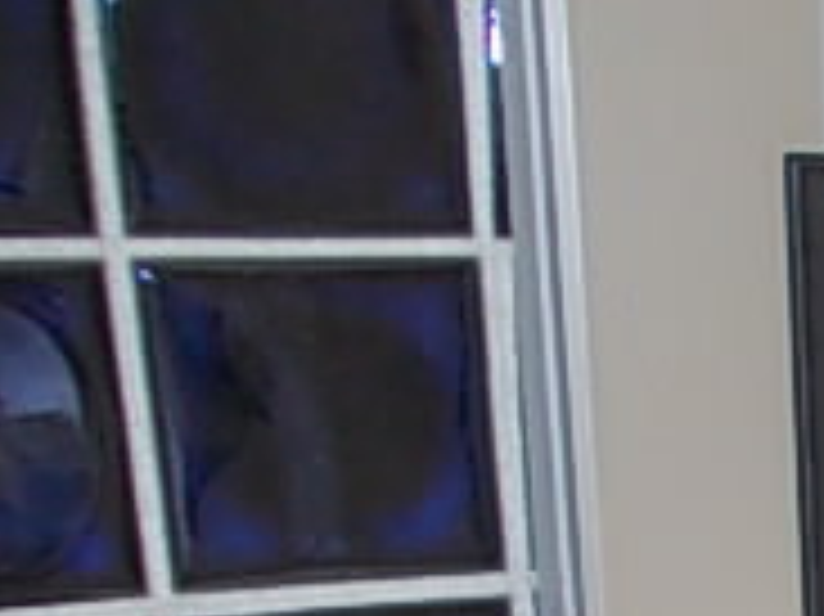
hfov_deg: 16.9
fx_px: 2331
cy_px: 931
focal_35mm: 98
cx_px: 1432
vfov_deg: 14.1
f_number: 2.7
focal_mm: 4
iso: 200
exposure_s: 1/25
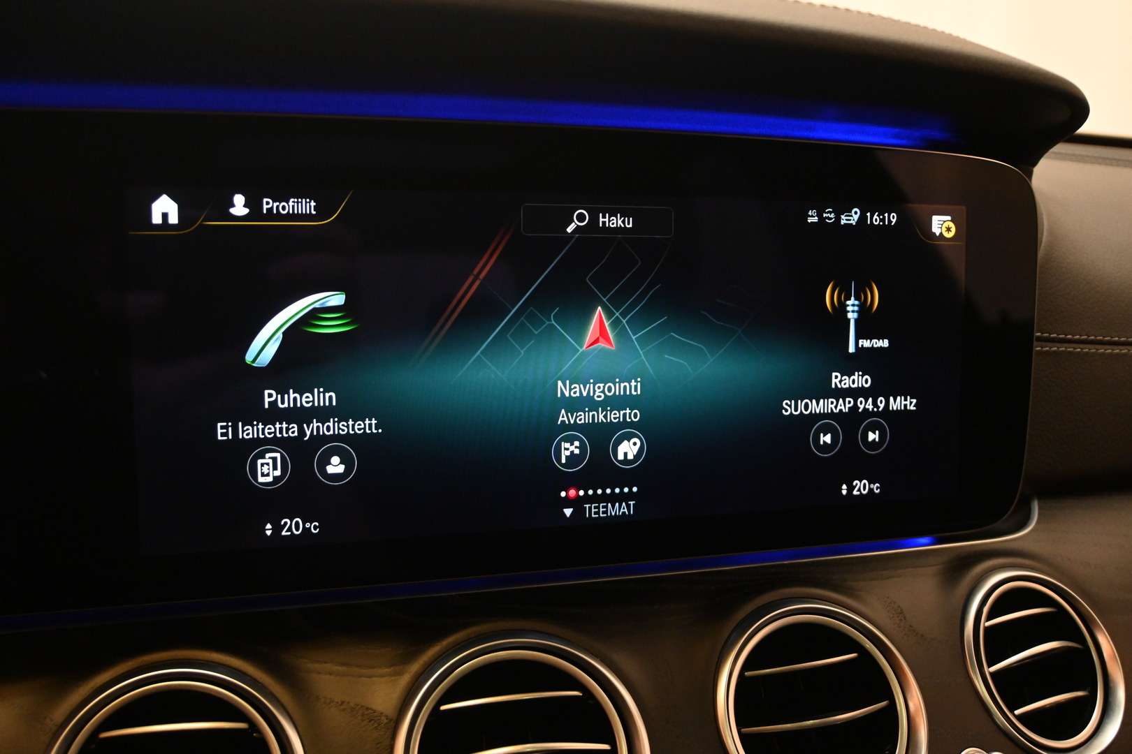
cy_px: 377
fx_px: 1438
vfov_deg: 29.4
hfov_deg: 43.0
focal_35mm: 46
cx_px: 566
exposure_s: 1/100
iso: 3200
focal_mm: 30.5
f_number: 5
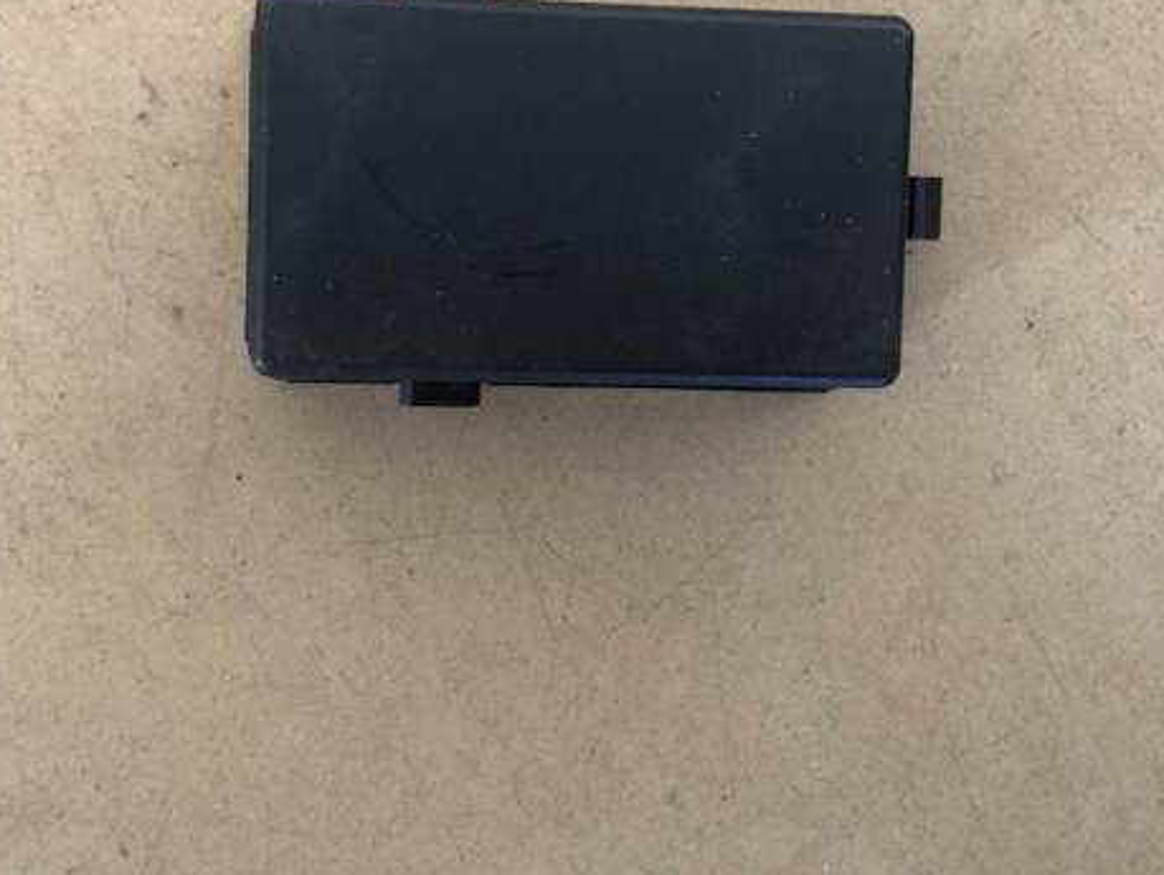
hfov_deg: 47.8
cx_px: 538
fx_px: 1312
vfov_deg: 36.5
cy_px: 294
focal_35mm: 39
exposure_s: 1/4
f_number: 1.8
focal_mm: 4
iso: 100
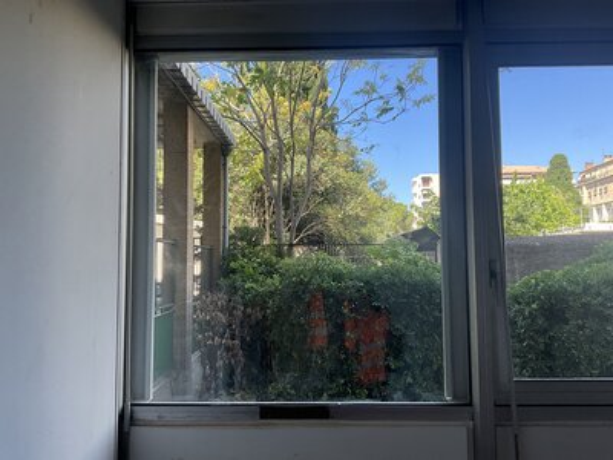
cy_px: 230
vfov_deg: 48.2
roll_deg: +0.3
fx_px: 514
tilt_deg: +3.2
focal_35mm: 29
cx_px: 306
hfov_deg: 61.7
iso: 20
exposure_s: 1/174
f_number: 1.8
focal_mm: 3
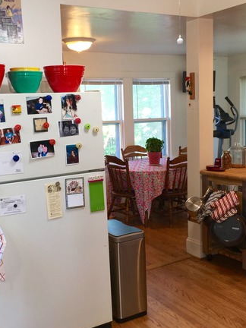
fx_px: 407
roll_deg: +2.5
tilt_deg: -5.5
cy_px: 162
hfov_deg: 33.6
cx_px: 115
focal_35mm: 43
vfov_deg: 43.9
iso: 25
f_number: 2.2
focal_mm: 4.15
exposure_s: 1/30
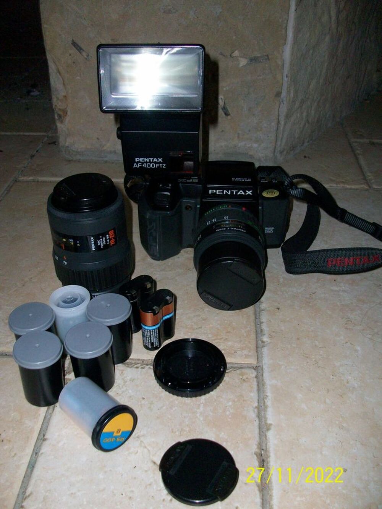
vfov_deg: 54.0
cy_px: 254
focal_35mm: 34
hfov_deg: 41.8
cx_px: 191
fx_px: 500
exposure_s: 1/60
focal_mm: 5.7
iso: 160
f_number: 2.8
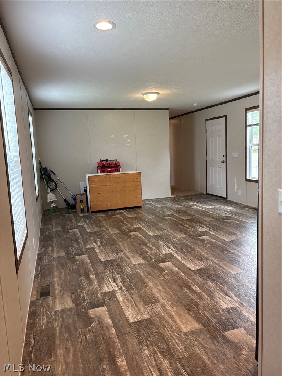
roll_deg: +2.9
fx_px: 282
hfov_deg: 53.1
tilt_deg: -6.1
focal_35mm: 26
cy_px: 188
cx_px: 141
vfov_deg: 67.3
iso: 125
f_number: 1.6
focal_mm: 5.96
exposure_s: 1/120
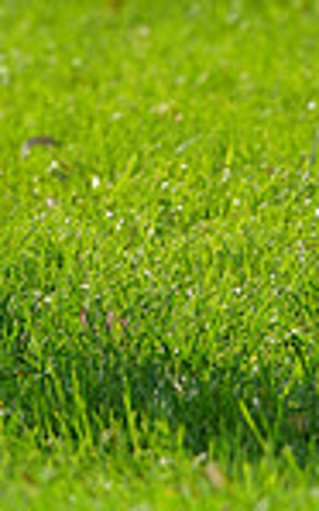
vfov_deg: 3.1
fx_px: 9468
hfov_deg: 1.9
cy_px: -418
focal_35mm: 680
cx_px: -230
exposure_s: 1/200
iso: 100
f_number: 8
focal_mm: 171
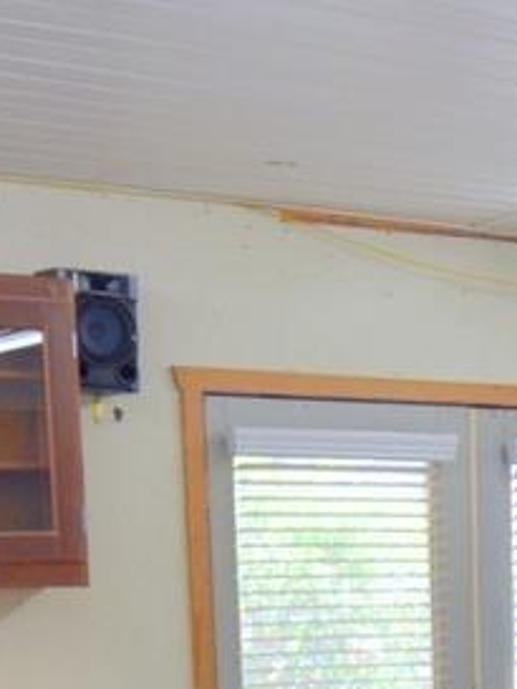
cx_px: 575
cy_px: 934
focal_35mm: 93
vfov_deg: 19.3
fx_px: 1847
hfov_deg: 15.5
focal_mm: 11
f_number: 4
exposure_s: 1/60
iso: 640
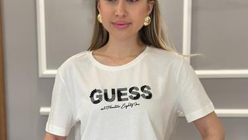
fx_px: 493
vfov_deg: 16.0
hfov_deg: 28.2
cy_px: 117
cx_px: 122
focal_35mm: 75
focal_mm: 6.86
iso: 100
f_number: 1.78
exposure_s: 1/50
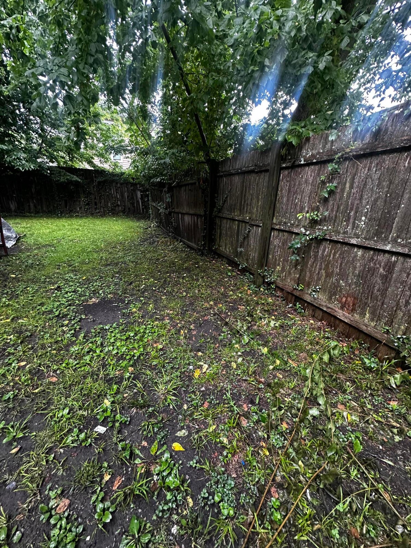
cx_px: 206
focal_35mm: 14
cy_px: 274
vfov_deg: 102.1
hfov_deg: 85.7
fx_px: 222
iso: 320
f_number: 2.2
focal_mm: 2.22
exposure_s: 1/85
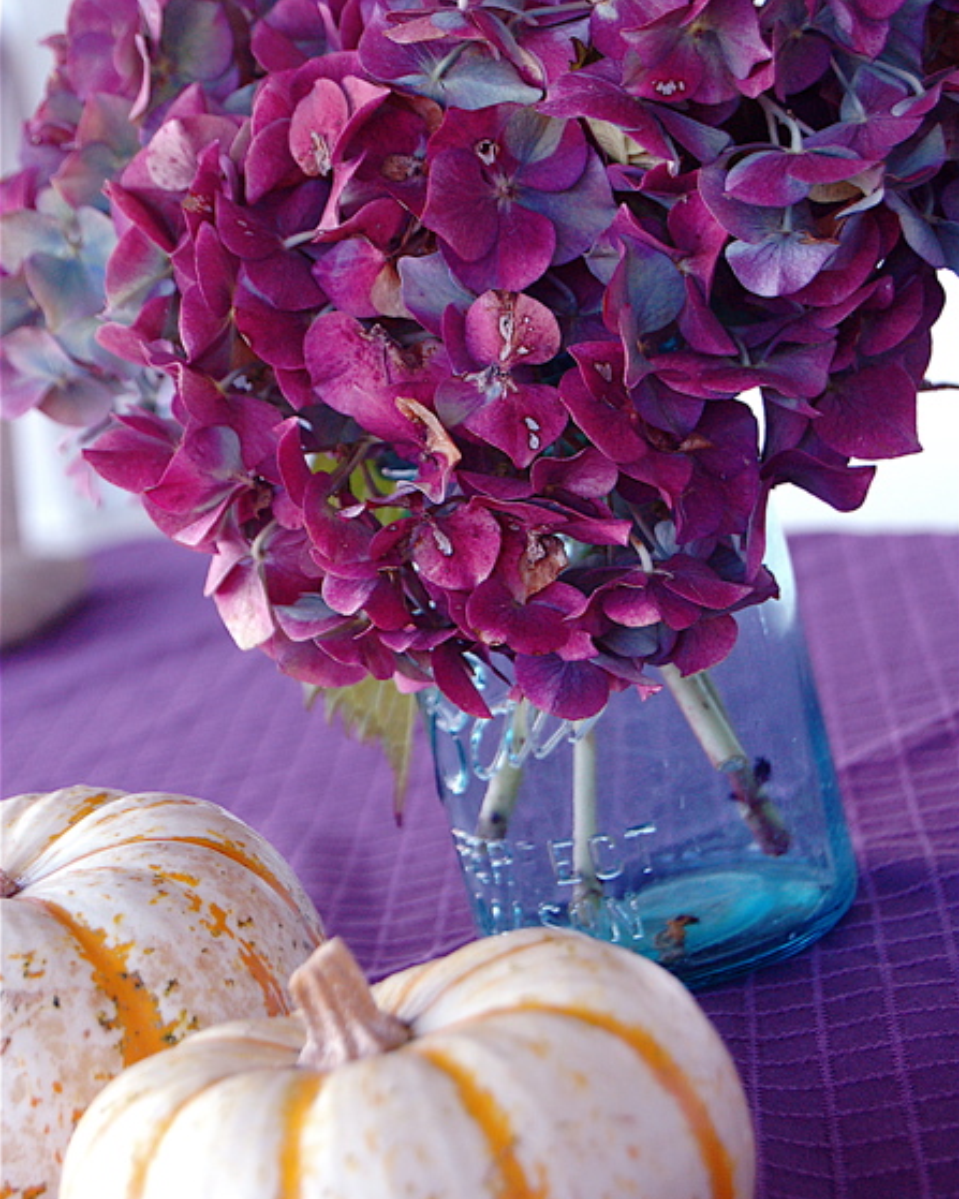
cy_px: 549
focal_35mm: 94
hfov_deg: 16.4
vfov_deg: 20.5
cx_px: 481
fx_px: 3321
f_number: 5.6
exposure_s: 1/100
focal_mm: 55
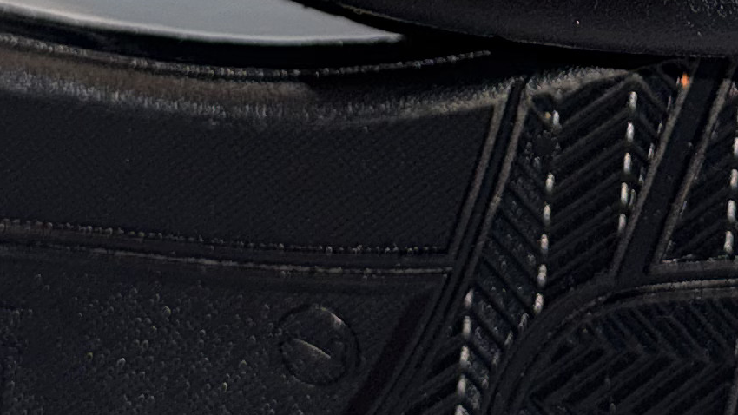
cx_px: 558
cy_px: -479
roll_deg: -1.0
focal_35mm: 124
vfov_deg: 9.1
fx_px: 2426
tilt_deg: -13.7
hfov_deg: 17.2
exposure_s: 1/25
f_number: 1.78
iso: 50
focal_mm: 6.76
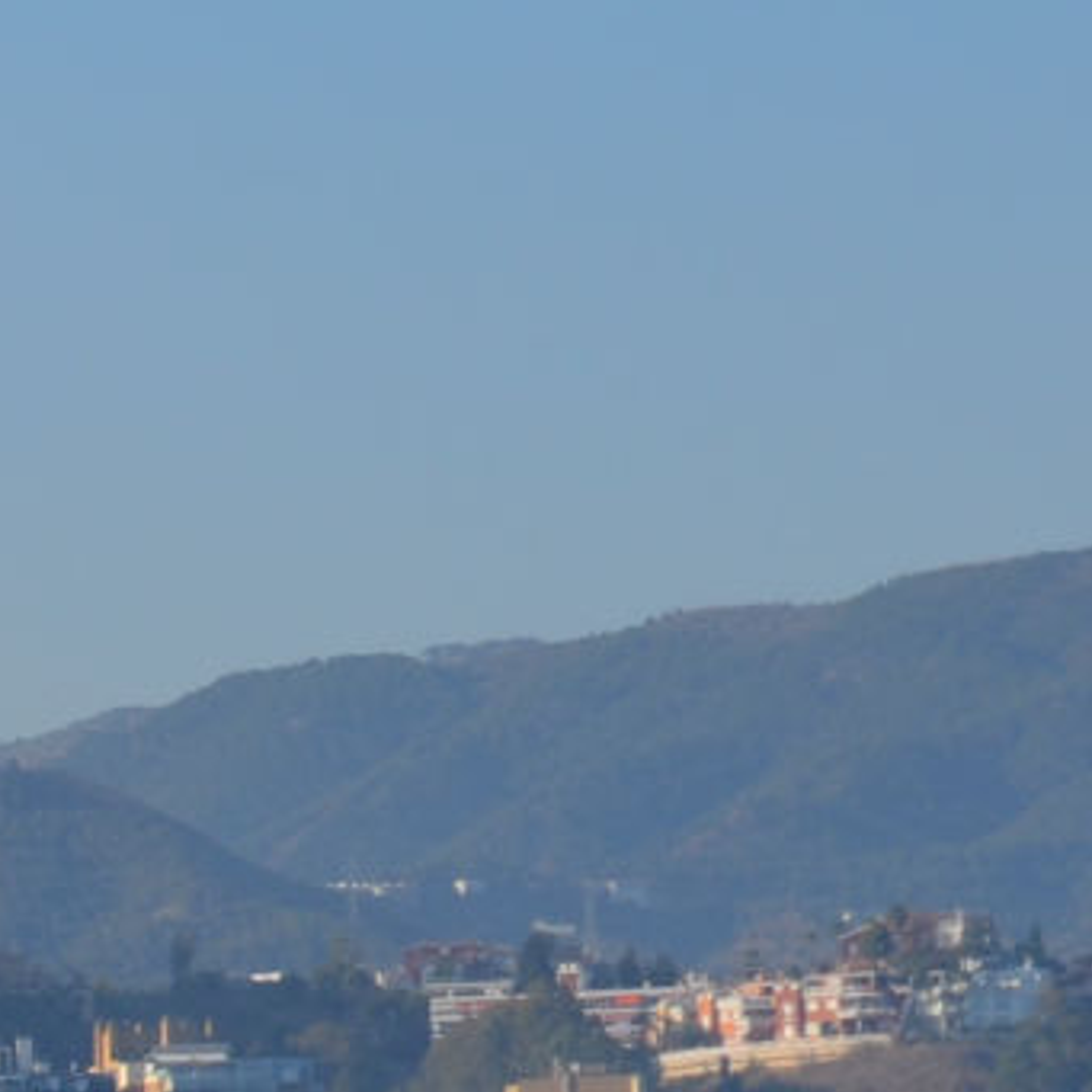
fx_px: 10386
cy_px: 2176
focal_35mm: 291
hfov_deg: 5.8
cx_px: -1342
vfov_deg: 5.9
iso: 100
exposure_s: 1/320
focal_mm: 38
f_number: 8
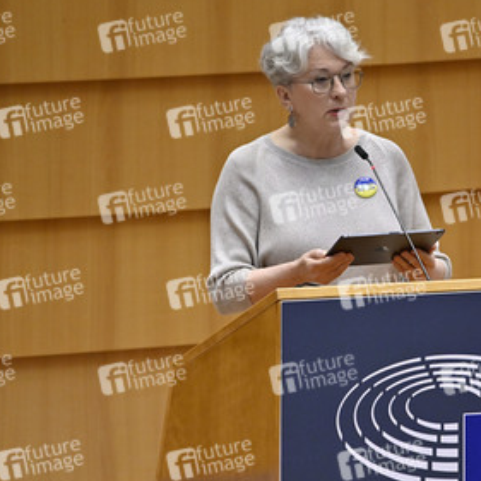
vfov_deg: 2.1
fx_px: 12844
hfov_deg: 2.1
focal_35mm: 817
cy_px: 246
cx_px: 336
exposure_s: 1/500
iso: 4000
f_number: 6.3
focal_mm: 600
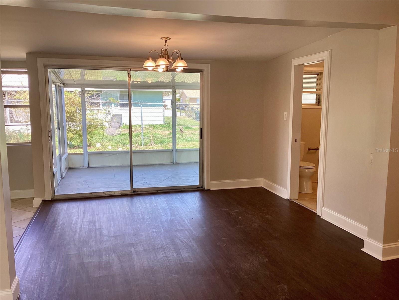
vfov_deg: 45.4
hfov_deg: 58.4
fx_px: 357
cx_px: 200
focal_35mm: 31
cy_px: 150
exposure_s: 1/120
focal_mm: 3.3
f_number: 2.4
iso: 50
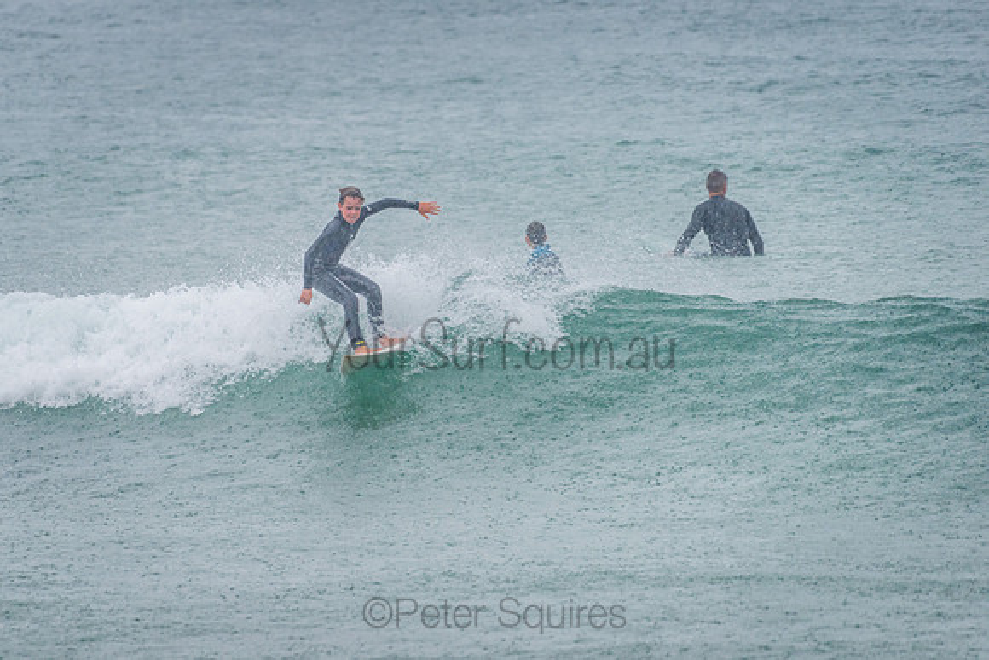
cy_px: 258
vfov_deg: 2.2
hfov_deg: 3.4
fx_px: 16811
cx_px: 384
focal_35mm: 612
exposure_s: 1/320
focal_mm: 500
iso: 560
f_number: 5.6
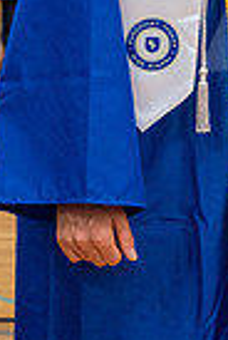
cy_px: -212
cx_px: 610
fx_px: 2807
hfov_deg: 4.5
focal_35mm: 297
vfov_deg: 6.8
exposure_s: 1/250
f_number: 2.8
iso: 2000
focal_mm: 58
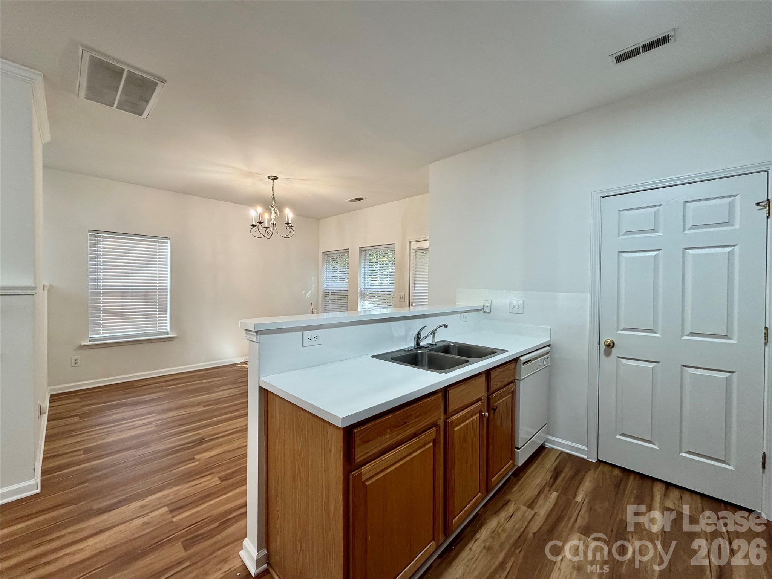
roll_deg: -0.7
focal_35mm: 14
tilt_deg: -0.9
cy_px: 290
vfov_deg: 85.7
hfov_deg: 102.1
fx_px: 312
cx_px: 386
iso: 160
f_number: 2.2
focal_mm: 2.22
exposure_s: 1/60
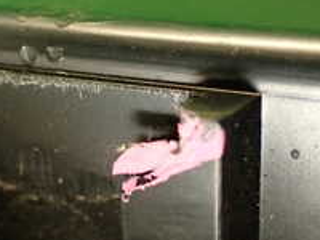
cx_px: 61
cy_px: 125
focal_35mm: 96
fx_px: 887
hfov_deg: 20.2
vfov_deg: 15.4
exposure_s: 1/30
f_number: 2.4
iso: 400
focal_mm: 5.79
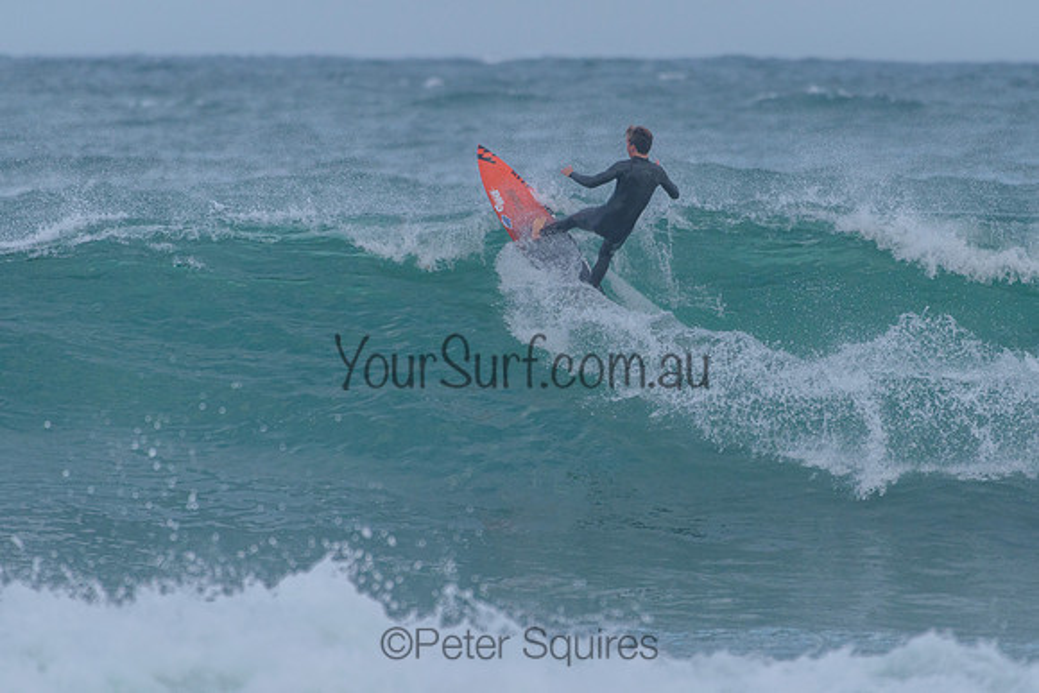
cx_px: 568
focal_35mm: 613
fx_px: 17683
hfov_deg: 3.4
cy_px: 273
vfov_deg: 2.2
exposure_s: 1/2000
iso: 900
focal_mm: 500
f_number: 5.6
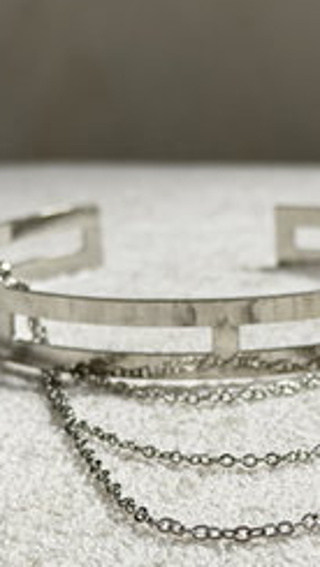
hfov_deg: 10.6
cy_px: 314
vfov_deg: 18.8
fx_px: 1718
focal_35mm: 114
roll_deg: +1.8
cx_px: 218
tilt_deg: -14.4
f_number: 1.78
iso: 50
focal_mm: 6.76
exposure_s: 1/100
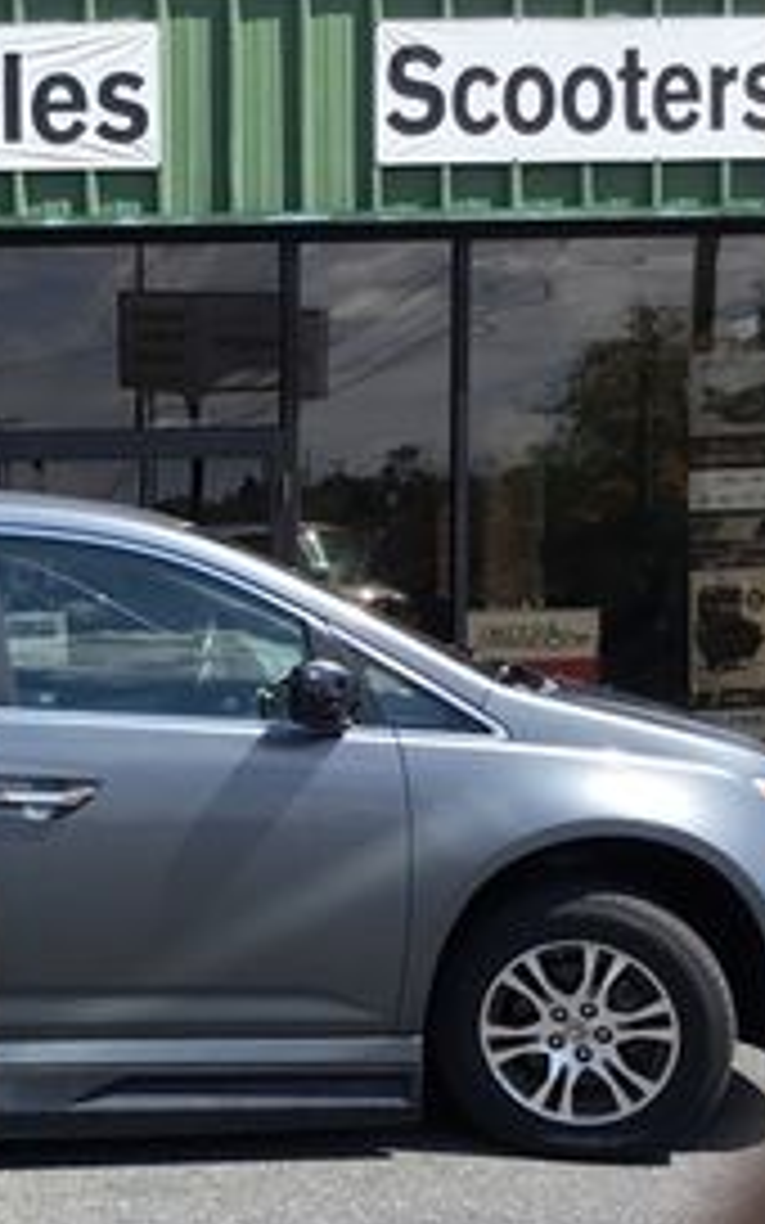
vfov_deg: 34.9
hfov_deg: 21.4
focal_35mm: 58
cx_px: -32
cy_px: 756
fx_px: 1935
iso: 25
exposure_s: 1/815
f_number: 2.4
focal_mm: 3.3
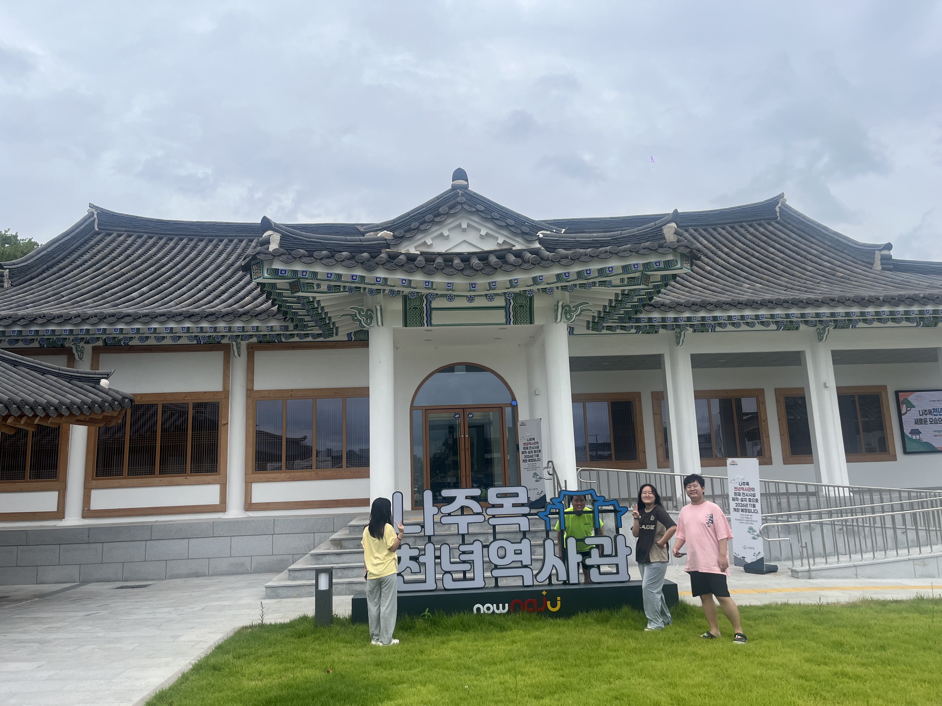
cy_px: 353
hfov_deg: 67.3
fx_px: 708
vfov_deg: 53.1
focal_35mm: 26
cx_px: 471
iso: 50
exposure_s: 1/2179
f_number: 1.6
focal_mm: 5.1
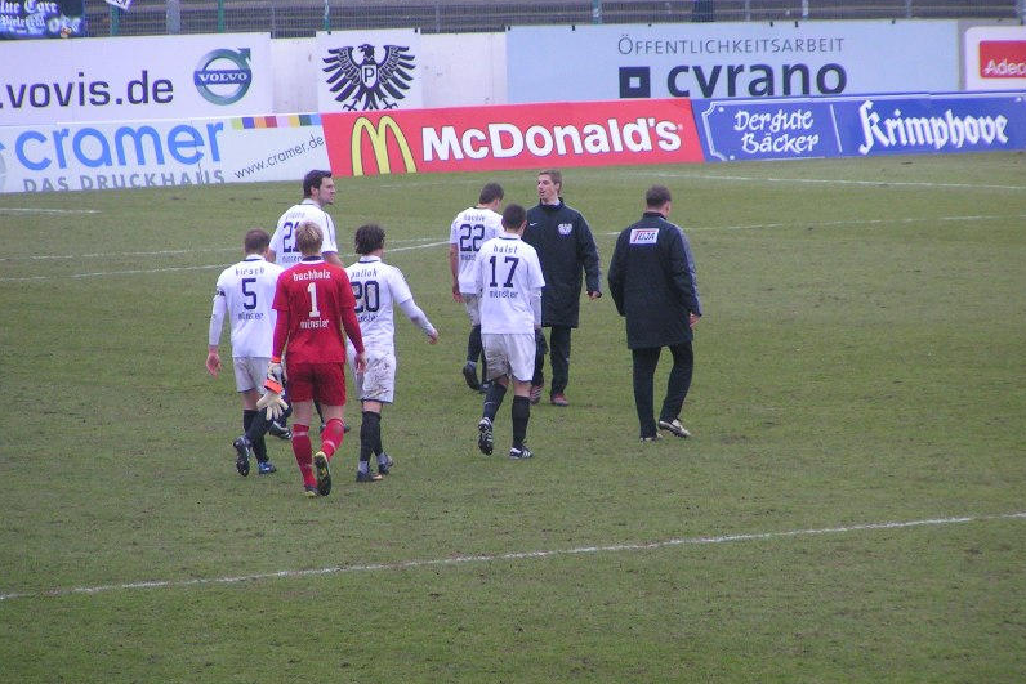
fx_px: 9264
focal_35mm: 325
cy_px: 318
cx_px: 514
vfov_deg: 4.2
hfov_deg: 6.3
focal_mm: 47.6
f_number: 3.5
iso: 200
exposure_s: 1/250
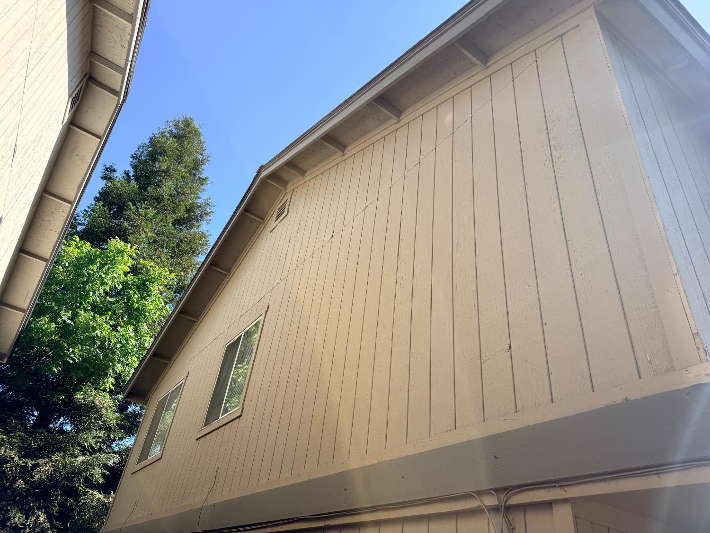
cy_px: 266
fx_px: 492
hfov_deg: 71.6
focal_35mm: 24
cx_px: 355
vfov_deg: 56.8
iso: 100
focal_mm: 6.76
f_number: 1.78
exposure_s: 1/2110
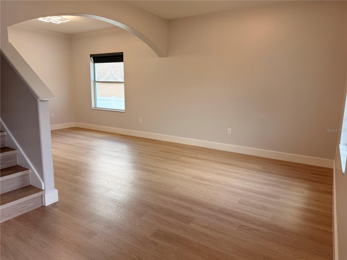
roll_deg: -1.0
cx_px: 174
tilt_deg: -8.7
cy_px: 130
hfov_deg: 71.6
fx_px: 241
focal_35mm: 24
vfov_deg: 56.8
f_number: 1.78
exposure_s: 1/183
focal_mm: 6.76
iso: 80
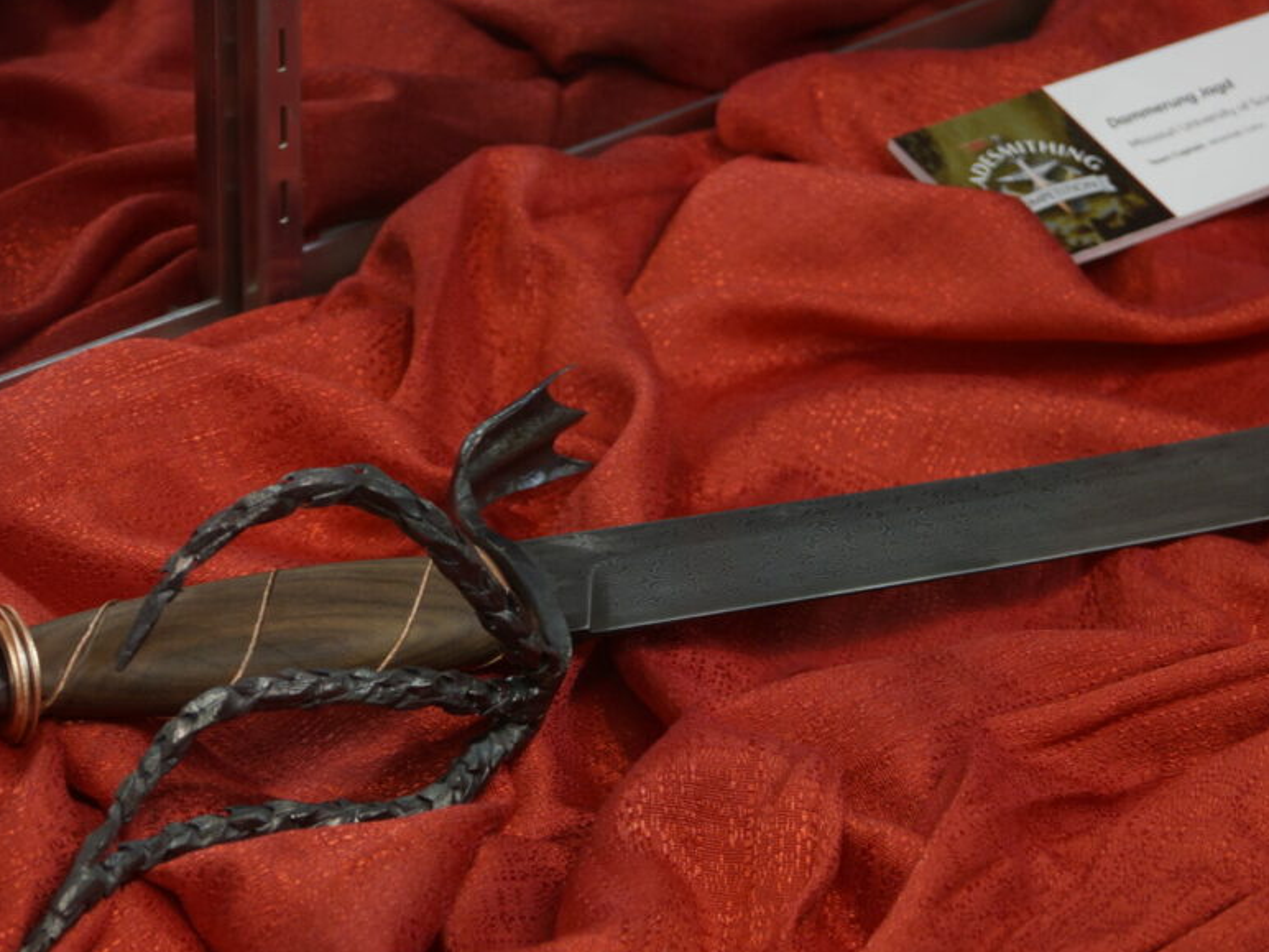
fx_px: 3878
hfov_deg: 18.6
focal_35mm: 106
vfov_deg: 14.0
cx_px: 654
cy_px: 655
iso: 250
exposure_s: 1/80
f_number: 5.6
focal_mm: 45
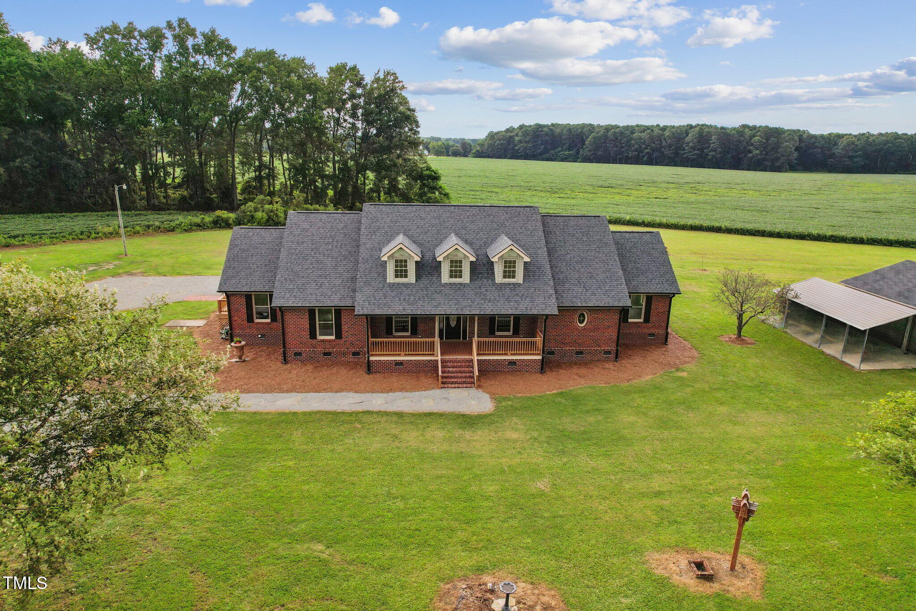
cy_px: 306
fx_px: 560
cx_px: 458
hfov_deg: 78.6
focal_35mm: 22
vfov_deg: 57.2
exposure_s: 1/30
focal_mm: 8.4
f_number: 2.8
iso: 110
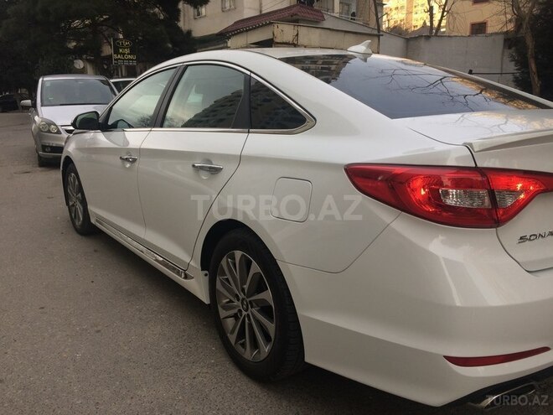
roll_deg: -0.9
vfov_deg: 48.2
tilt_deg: -12.3
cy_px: 208
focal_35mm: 29
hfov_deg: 61.7
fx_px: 463
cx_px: 276
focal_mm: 4.15
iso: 32
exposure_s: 1/119
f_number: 2.2
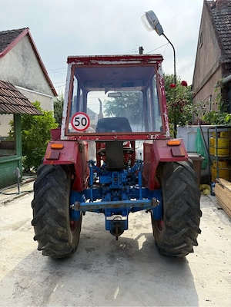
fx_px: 214
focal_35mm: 24
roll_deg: -0.2
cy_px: 154
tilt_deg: -5.5
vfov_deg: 71.6
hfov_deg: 56.8
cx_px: 116
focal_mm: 6.76
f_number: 1.78
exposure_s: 1/2232
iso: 100
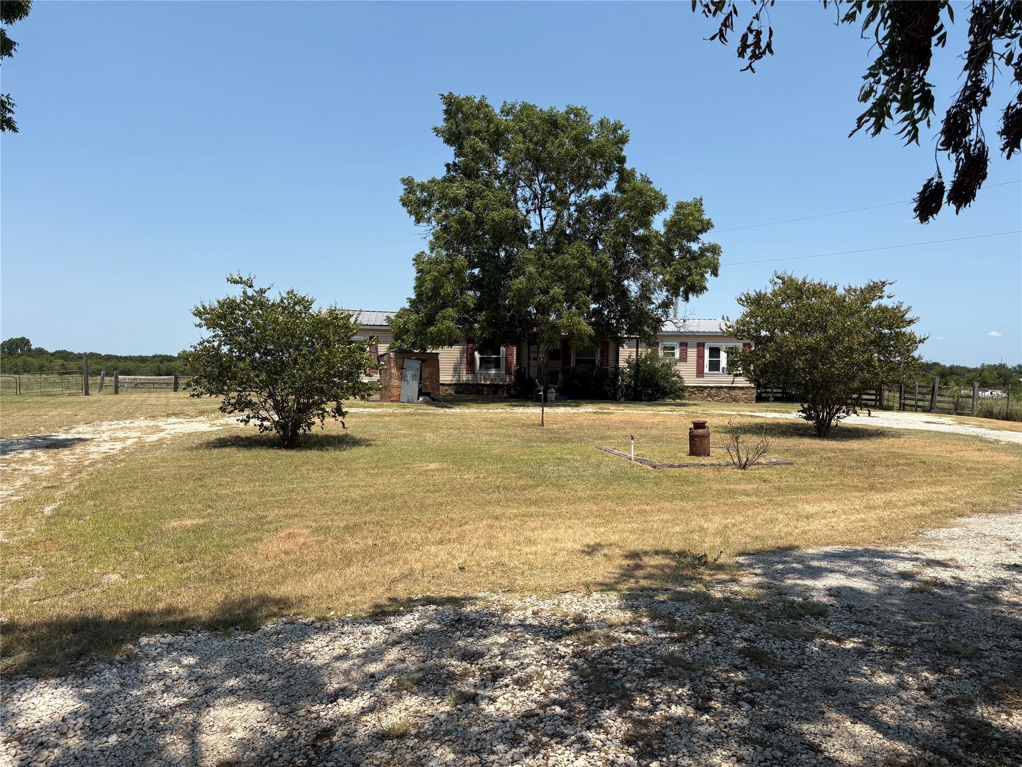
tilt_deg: -1.4
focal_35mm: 26
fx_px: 768
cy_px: 384
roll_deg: +0.2
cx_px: 511
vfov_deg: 53.1
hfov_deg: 67.3
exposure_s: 1/4065
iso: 50
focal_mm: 5.96
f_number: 1.6
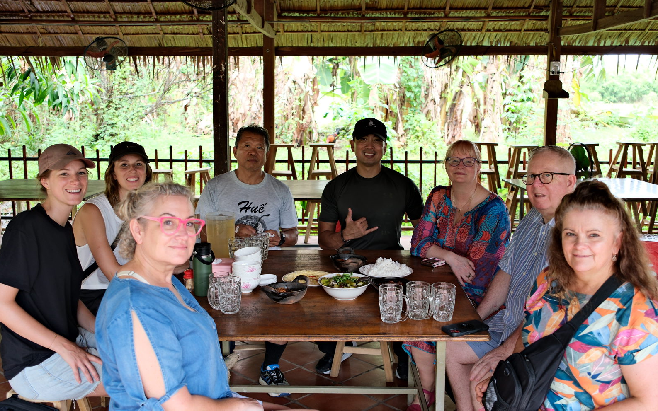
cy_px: 211
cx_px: 328
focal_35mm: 37
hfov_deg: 52.7
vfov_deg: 34.4
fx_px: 664
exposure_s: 1/100
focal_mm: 24
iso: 500
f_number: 2.8
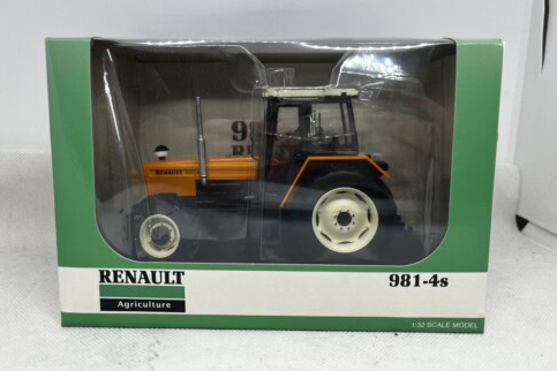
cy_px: 156
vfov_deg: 46.2
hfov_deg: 65.5
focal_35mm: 28
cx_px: 286
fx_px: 433
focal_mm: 5.1
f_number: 1.6
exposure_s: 1/100
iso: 40
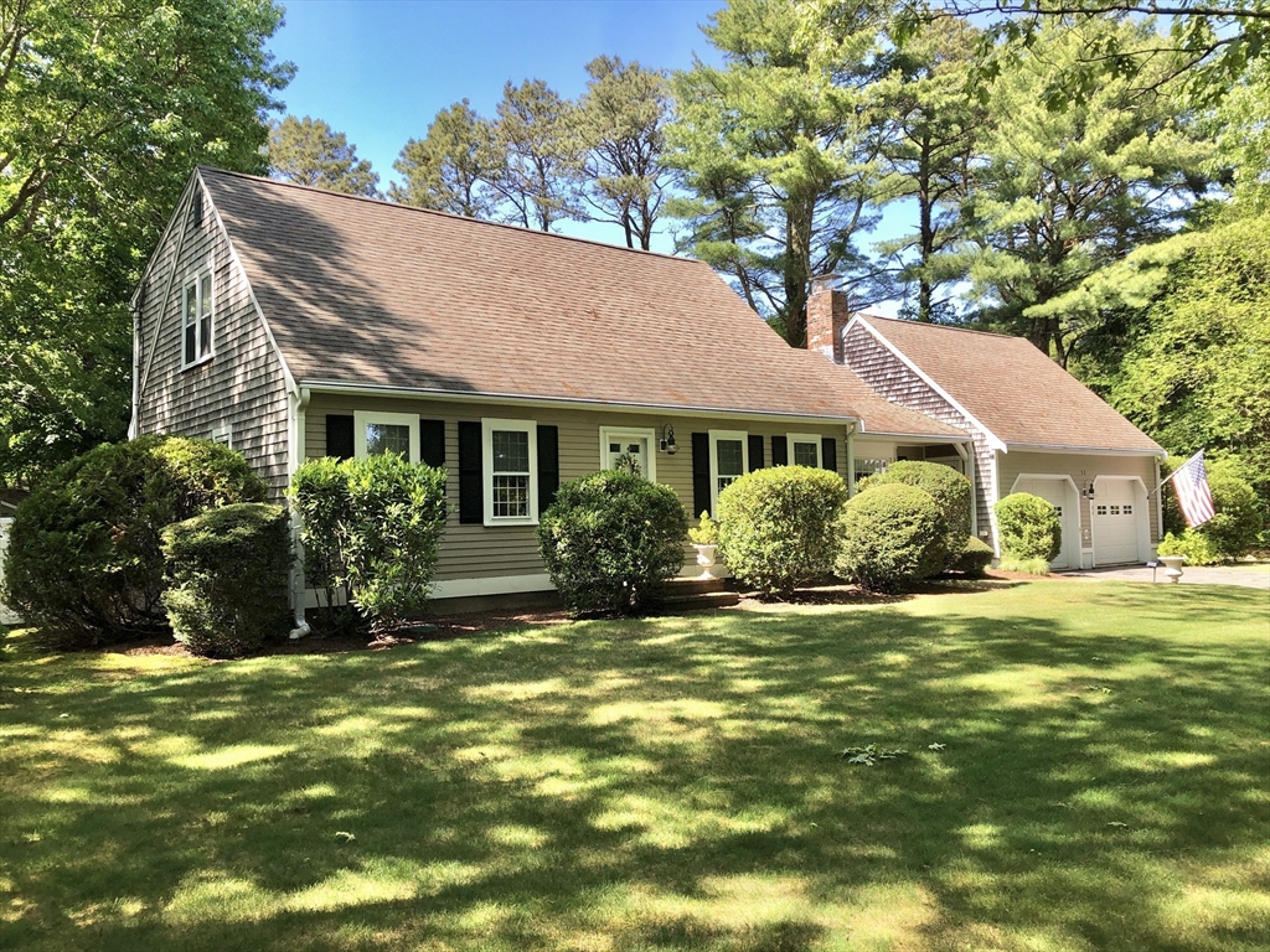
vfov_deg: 49.7
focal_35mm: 28
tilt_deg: +2.2
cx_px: 635
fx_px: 1027
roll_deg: +1.4
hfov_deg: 63.4
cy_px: 476
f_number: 1.8
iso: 20
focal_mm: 4
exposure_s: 1/450
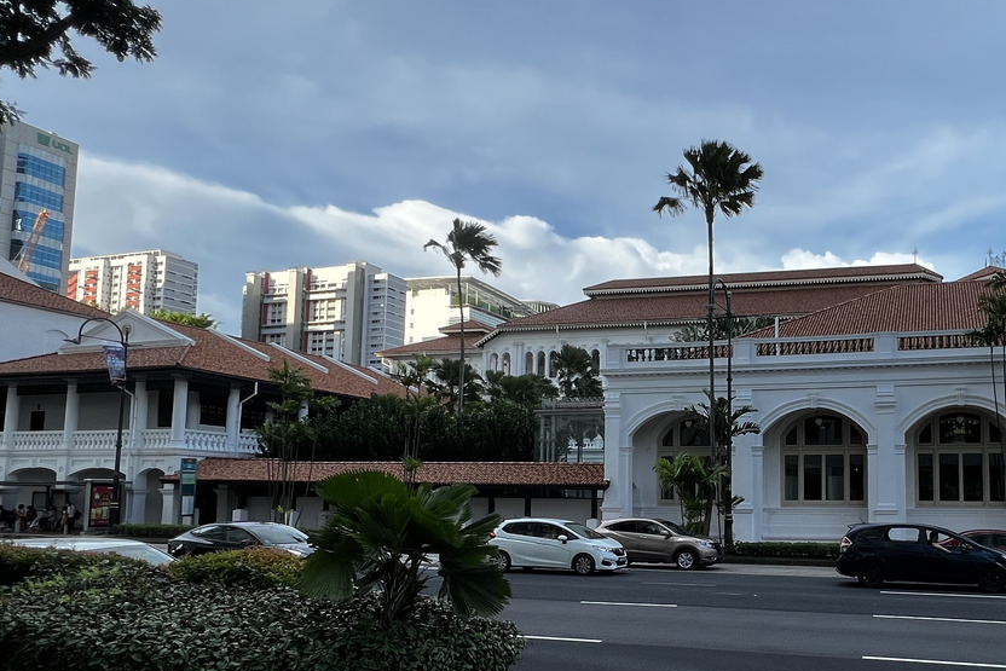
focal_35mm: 26
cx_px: 754
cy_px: 436
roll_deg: +0.1
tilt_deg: +3.5
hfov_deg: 65.2
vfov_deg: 48.9
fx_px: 727
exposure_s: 1/630
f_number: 1.8
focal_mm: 1.57
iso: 32
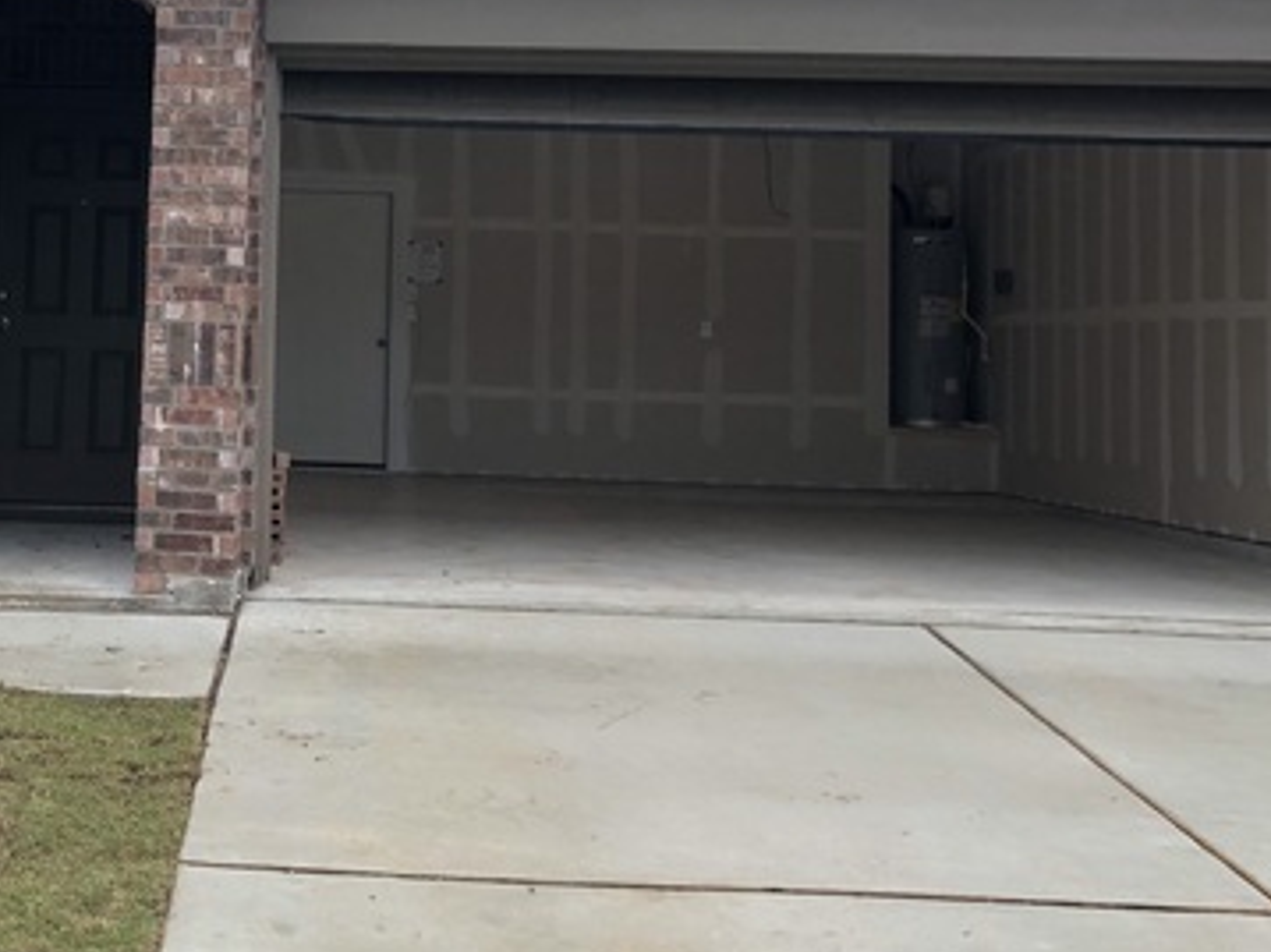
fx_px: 1909
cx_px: 214
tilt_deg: +4.7
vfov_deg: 27.6
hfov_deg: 35.4
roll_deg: -1.3
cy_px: 216
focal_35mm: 52
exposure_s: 1/120
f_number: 1.8
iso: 32
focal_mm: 4
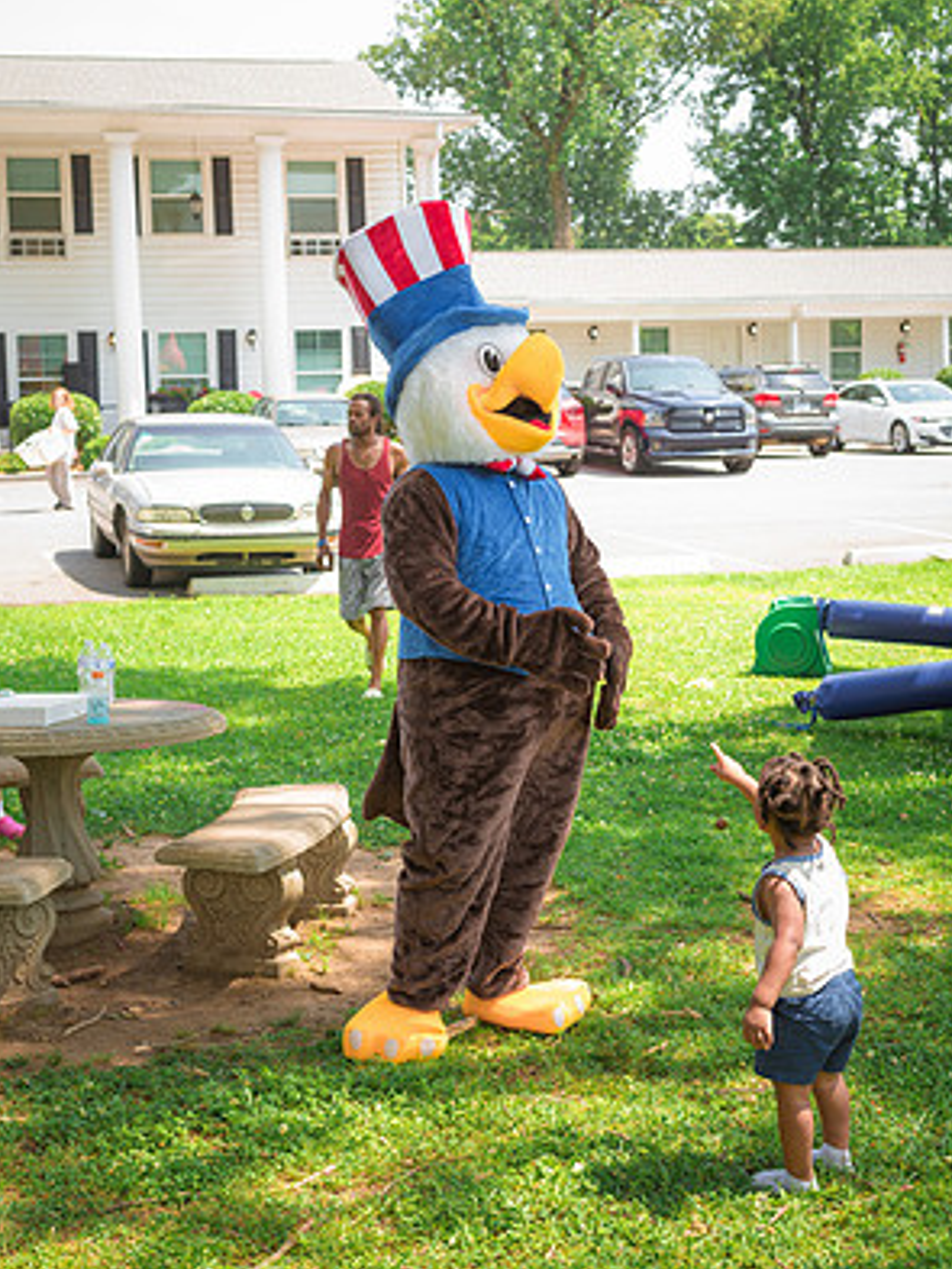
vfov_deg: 34.9
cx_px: 481
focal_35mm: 55
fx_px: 2016
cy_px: 562
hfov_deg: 26.6
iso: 400
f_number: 5.6
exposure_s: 1/250
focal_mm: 50
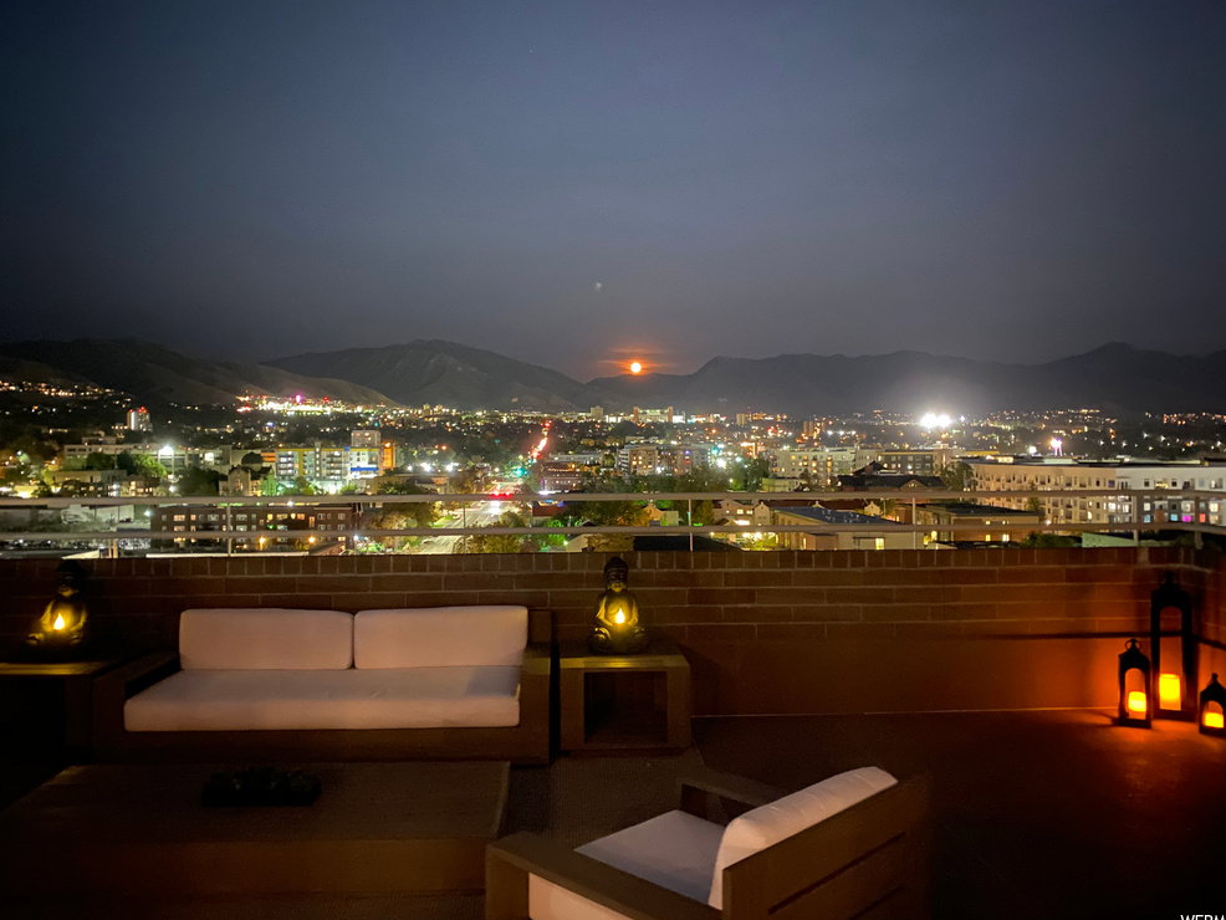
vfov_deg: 51.4
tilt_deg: -0.2
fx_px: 956
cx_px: 608
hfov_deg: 65.3
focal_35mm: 27
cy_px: 453
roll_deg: +0.1
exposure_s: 1/2
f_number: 1.8
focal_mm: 4.25
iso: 800
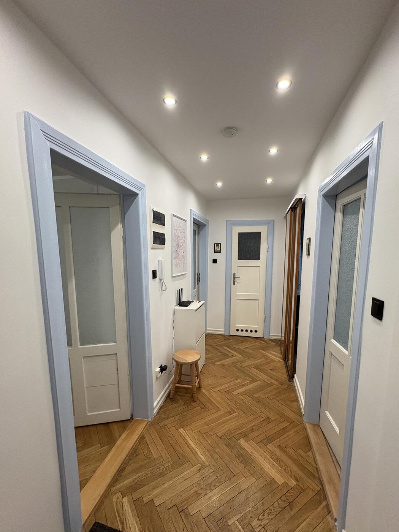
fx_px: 231
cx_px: 206
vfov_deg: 98.0
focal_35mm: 15
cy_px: 284
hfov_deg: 81.7
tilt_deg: -7.1
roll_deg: -0.4
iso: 200
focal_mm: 2.22
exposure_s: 1/100
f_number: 2.2
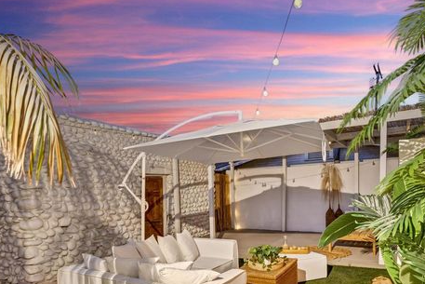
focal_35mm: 23
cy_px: 132
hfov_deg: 76.0
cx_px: 222
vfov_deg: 55.1
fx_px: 272
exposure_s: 5
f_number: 8
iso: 400
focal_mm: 21
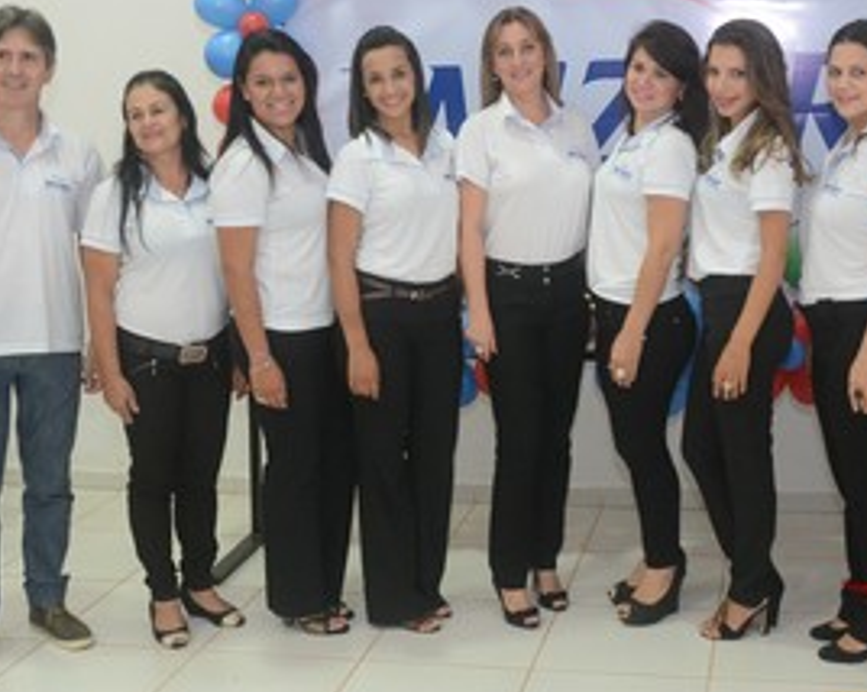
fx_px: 1333
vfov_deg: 29.1
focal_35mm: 52
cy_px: 297
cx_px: 556
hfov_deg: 35.8
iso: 1600
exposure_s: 1/125
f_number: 3.8
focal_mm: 22
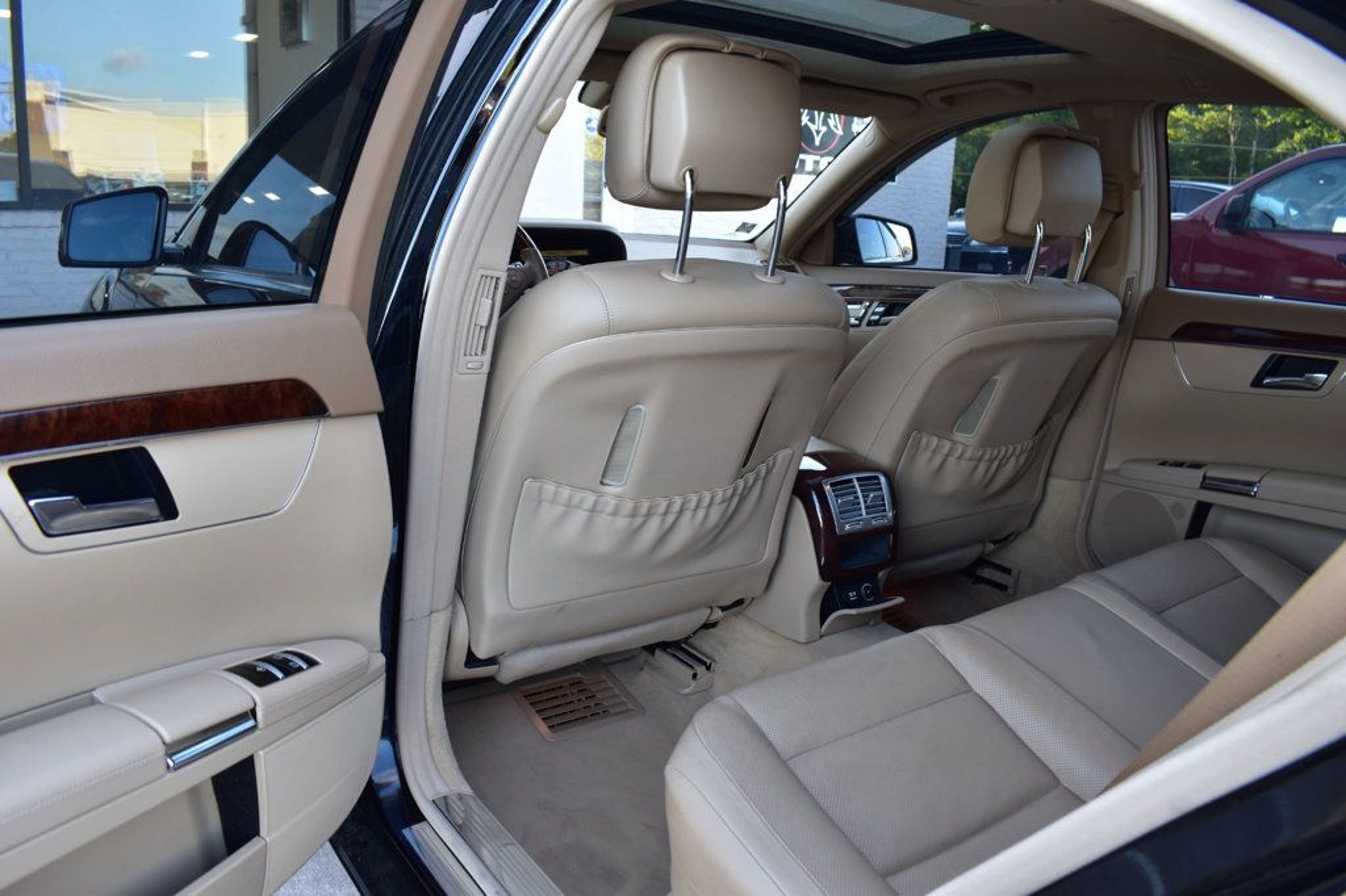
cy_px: 448
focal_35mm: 27
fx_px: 1009
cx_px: 673
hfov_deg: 67.4
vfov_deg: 47.9
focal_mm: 18
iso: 400
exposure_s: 1/30
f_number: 7.1
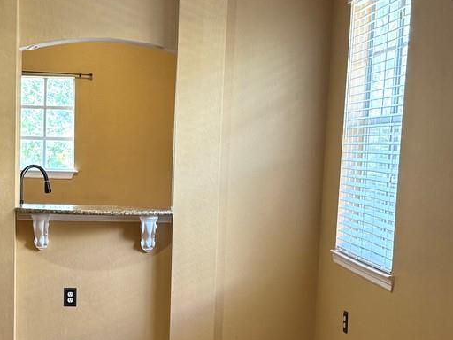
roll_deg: -1.0
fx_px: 981
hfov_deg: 25.7
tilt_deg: -6.8
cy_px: 270
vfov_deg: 19.4
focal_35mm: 75
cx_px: 111
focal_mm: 6.76
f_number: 1.78
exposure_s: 1/60
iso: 100
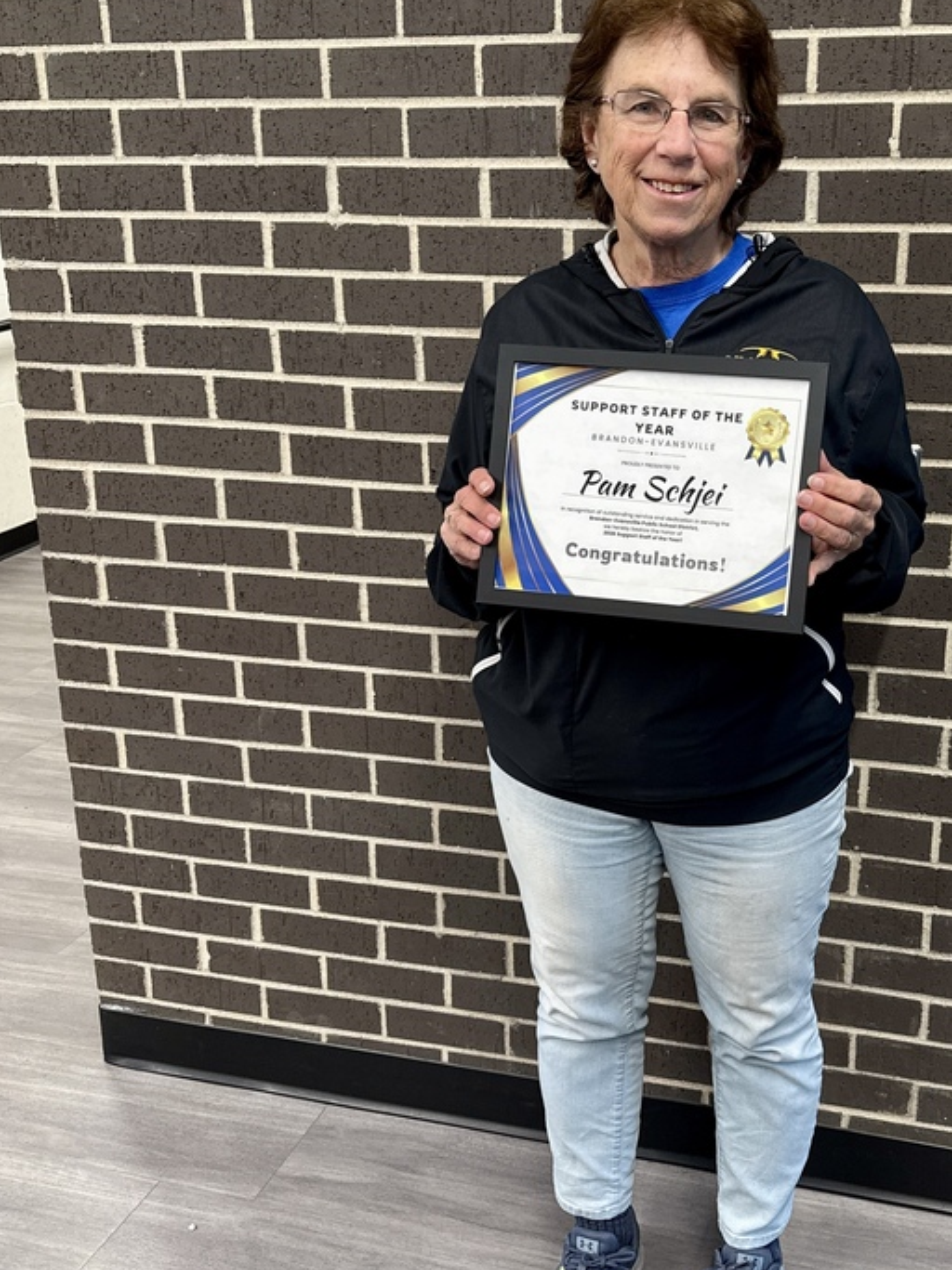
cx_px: 677
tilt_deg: -16.6
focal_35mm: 36
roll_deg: -0.4
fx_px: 1320
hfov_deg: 38.9
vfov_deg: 51.4
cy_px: 612
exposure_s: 1/60
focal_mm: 6.76
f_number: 1.78
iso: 200
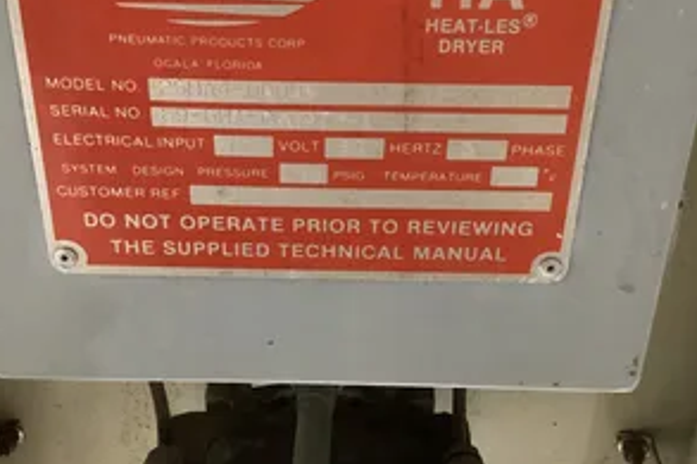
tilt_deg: -27.1
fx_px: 851
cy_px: 124
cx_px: 352
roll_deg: -0.2
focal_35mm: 44
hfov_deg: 44.5
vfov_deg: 30.0
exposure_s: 1/20
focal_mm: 3.3
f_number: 2.4
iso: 640
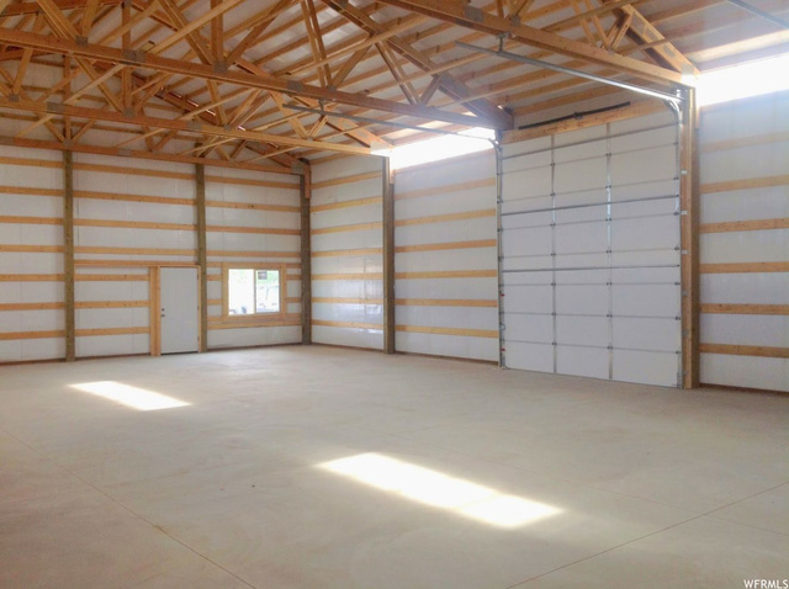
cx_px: 394
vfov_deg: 40.6
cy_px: 294
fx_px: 797
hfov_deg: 52.7
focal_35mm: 35
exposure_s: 1/20
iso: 50
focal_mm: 4.28
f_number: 2.4
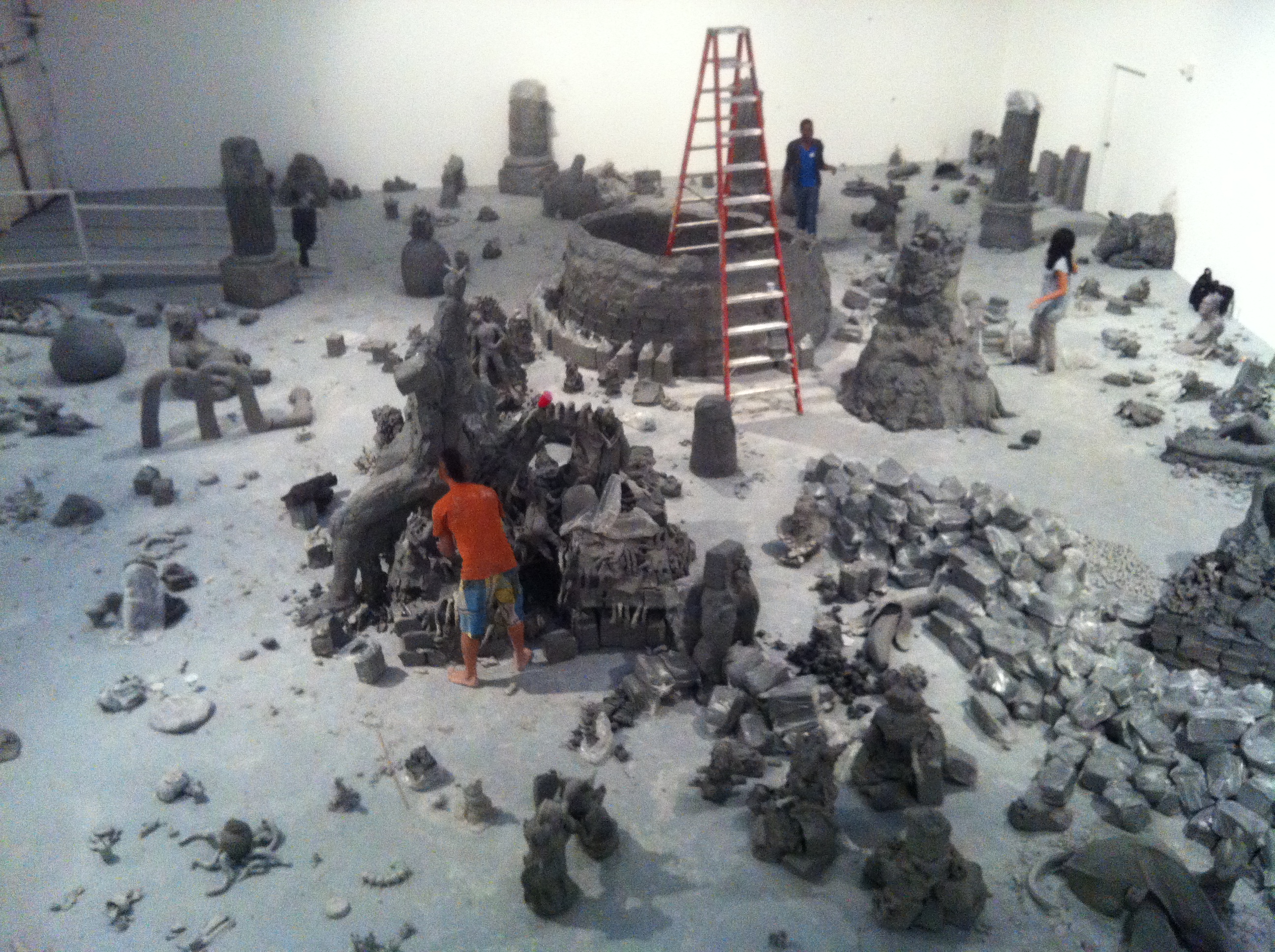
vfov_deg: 40.6
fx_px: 1287
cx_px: 638
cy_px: 476
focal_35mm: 35
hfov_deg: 52.7
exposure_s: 1/15
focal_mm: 3.85
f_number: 2.8
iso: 400
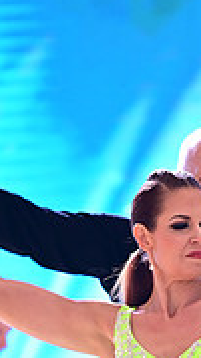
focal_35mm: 676
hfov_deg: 1.8
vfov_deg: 3.2
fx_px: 6417
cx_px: 239
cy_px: 565
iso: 2000
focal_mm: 200
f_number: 2.8
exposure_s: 1/200
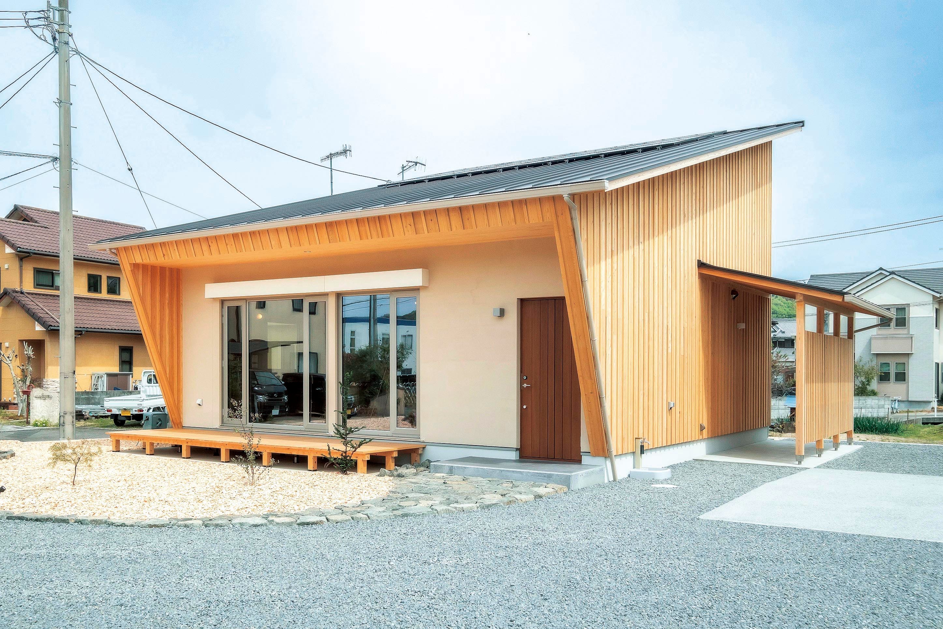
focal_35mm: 33
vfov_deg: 40.0
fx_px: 864
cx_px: 472
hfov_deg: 57.2
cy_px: 314
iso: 500
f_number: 7.1
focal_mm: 21.9
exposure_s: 1/1250
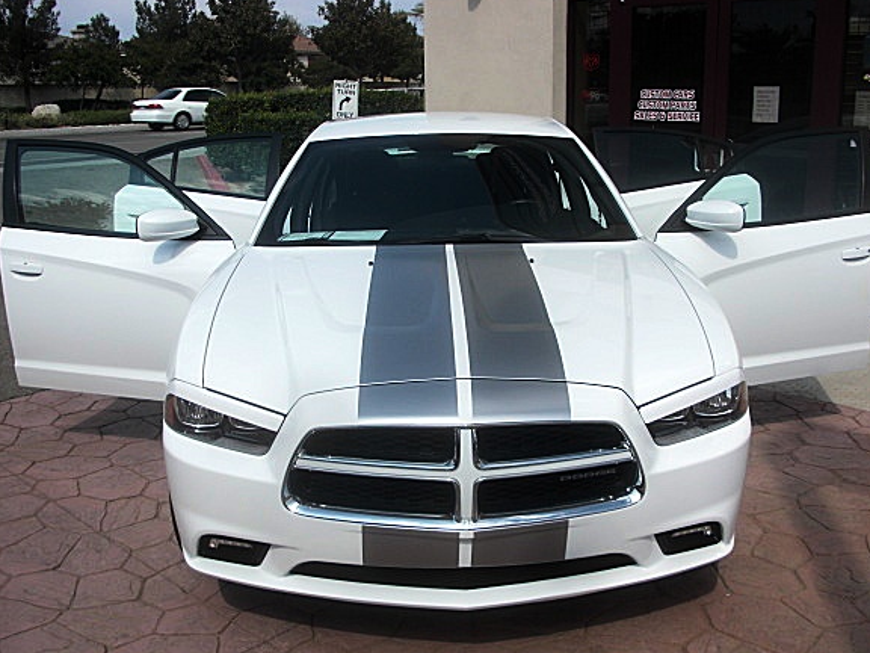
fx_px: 1005
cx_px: 456
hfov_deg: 46.8
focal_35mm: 40
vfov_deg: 36.0
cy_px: 340
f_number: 7.9
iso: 50
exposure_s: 1/125
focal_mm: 6.3
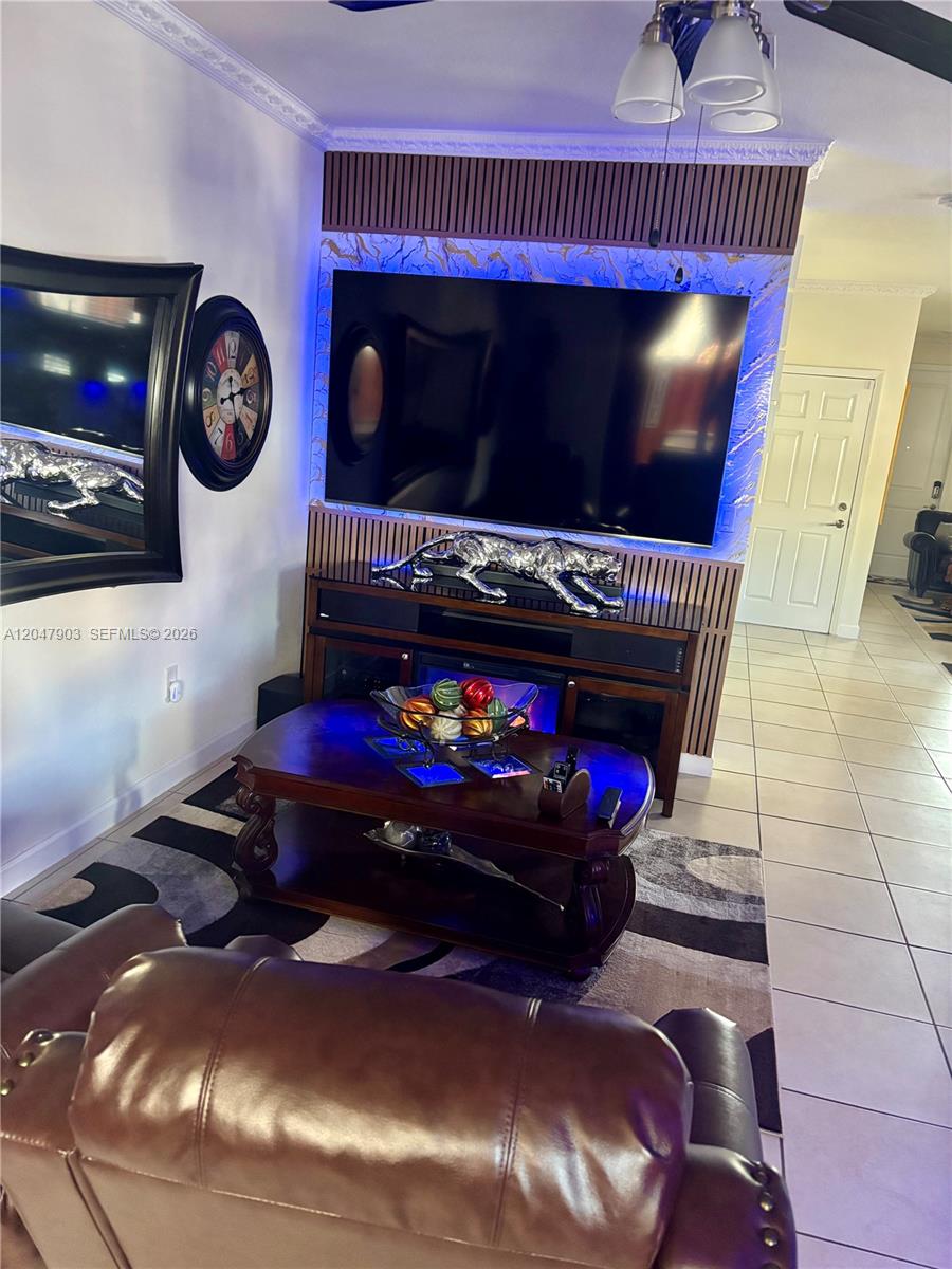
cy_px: 634
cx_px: 476
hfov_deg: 53.1
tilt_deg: -14.1
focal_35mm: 26
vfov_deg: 67.3
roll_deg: -6.4
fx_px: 953
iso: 640
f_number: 1.6
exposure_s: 1/40
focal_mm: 5.96
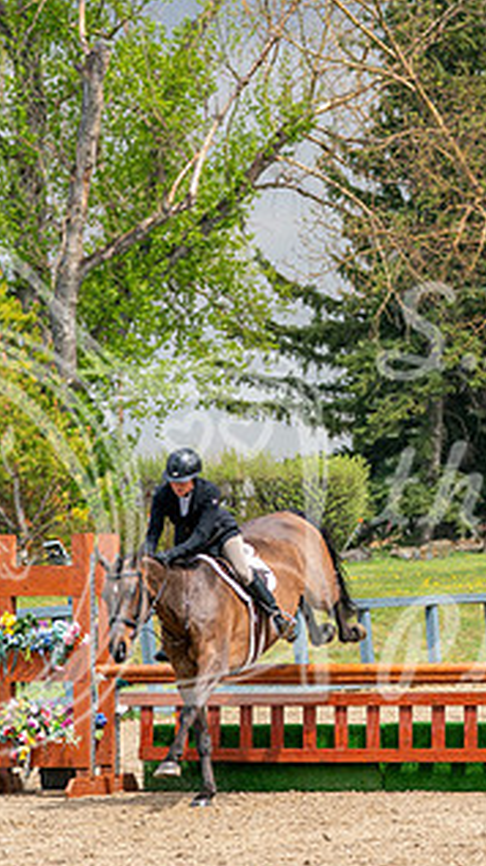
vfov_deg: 8.5
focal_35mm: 253
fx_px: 5804
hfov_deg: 4.8
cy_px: 496
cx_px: 325
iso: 500
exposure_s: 1/1250
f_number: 5.6
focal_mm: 132
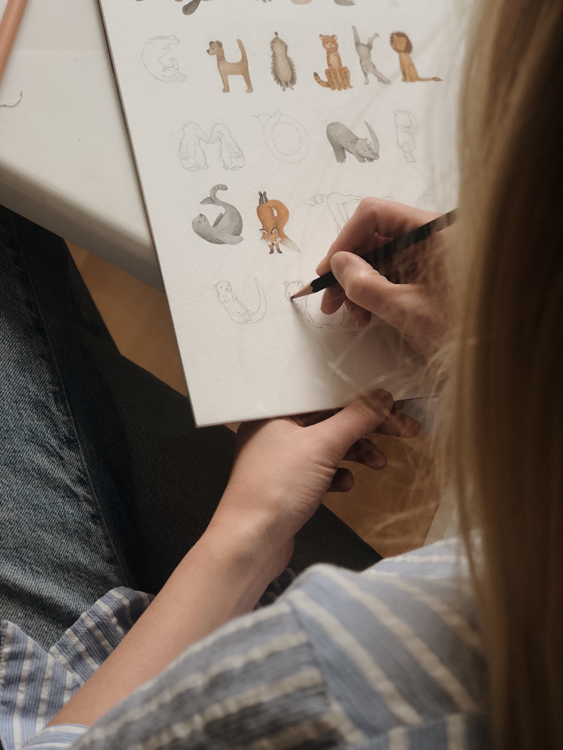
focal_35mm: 57
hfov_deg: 25.7
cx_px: 282
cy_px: 375
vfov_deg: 33.8
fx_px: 1236
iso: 200
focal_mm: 6.6
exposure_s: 1/50
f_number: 2.8
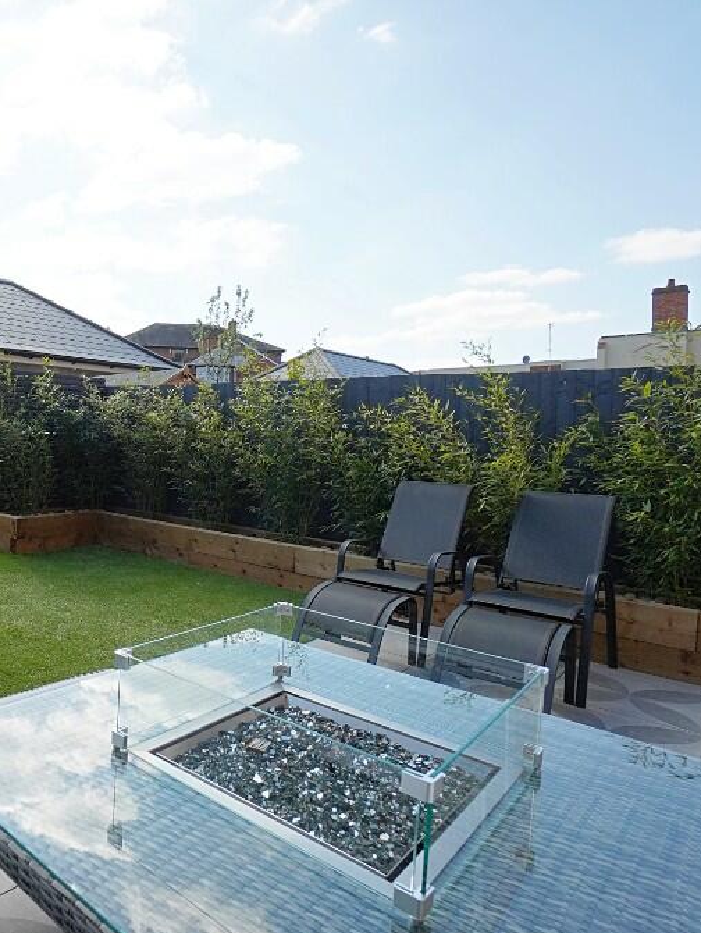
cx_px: 110
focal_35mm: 22
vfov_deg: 76.4
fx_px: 593
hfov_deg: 55.4
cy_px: 472
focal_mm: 10
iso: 400
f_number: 5.6
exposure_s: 1/1250
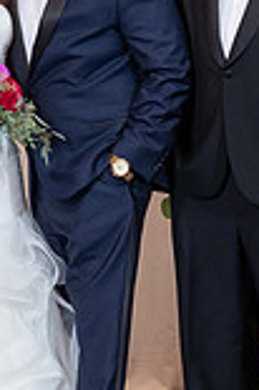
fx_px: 2250
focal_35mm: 208
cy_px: 128
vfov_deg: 9.9
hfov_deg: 6.5
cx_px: -67
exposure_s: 1/100
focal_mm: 50
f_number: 4
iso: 2000
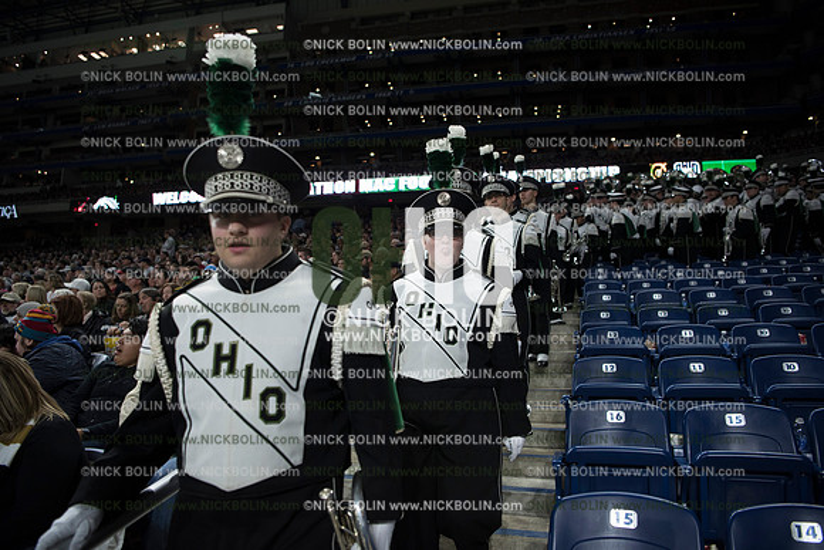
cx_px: 412
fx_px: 549
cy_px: 275
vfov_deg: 53.2
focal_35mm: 24
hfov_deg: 73.7
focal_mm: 24
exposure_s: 1/640
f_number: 2.8
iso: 1250
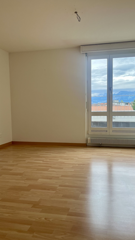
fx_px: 185
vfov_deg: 66.1
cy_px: 121
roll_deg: +1.0
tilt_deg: -3.1
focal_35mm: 29
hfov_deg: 40.1
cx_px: 77
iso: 64
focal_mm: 5.1
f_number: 1.6
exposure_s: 1/124
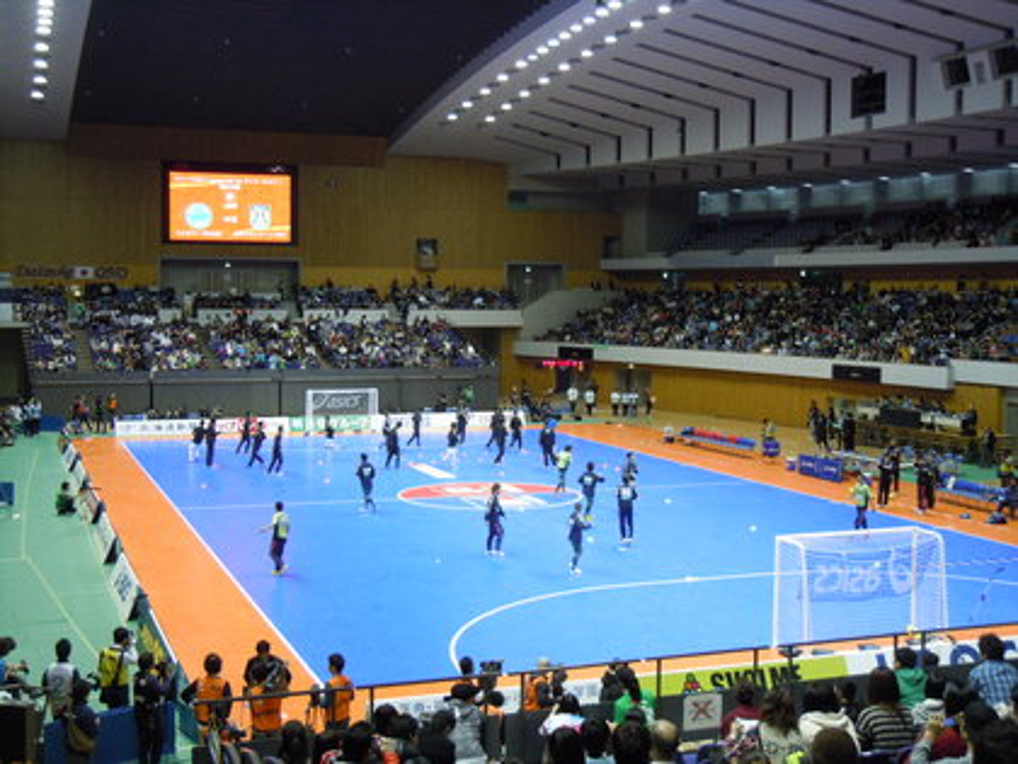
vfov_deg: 32.2
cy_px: 382
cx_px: 509
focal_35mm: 45
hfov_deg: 42.1
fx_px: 1323
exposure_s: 1/50
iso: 400
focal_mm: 8.1
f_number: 3.8
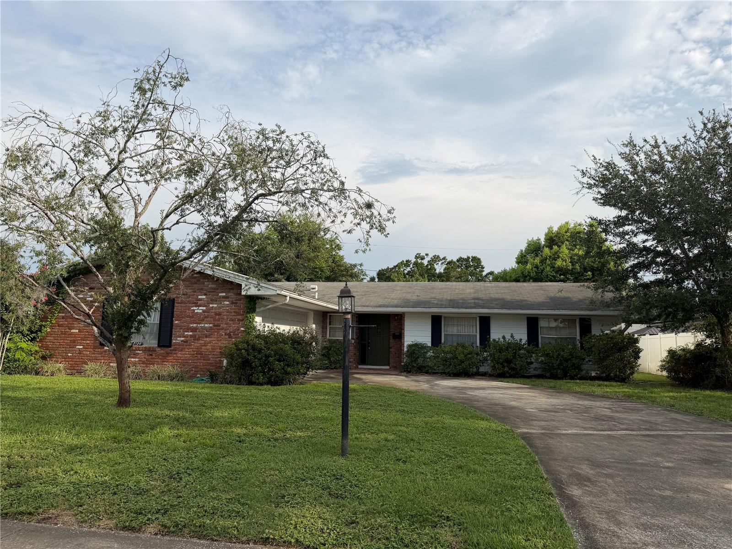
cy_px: 274
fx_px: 508
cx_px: 366
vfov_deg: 56.8
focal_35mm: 24
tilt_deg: +6.7
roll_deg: -0.3
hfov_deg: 71.6
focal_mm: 6.76
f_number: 1.78
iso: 80
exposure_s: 1/4405
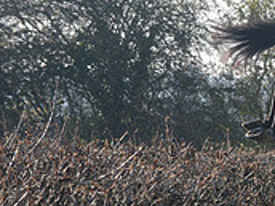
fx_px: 3599
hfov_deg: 4.3
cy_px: 163
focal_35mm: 453
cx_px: 460
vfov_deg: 3.3
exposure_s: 1/1250
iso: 1000
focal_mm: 140
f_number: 7.1
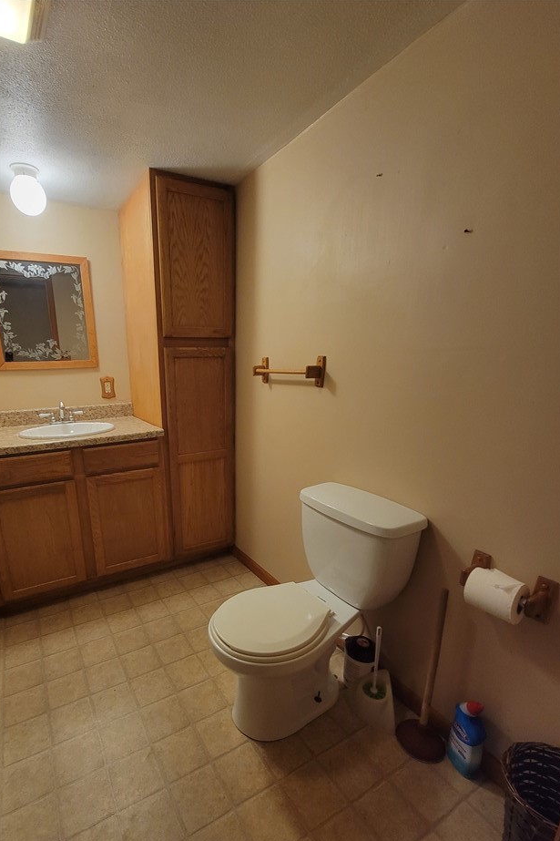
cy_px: 465
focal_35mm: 15
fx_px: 350
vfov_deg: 100.0
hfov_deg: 76.4
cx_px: 223
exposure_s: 1/30
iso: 320
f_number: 2.2
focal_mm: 2.2
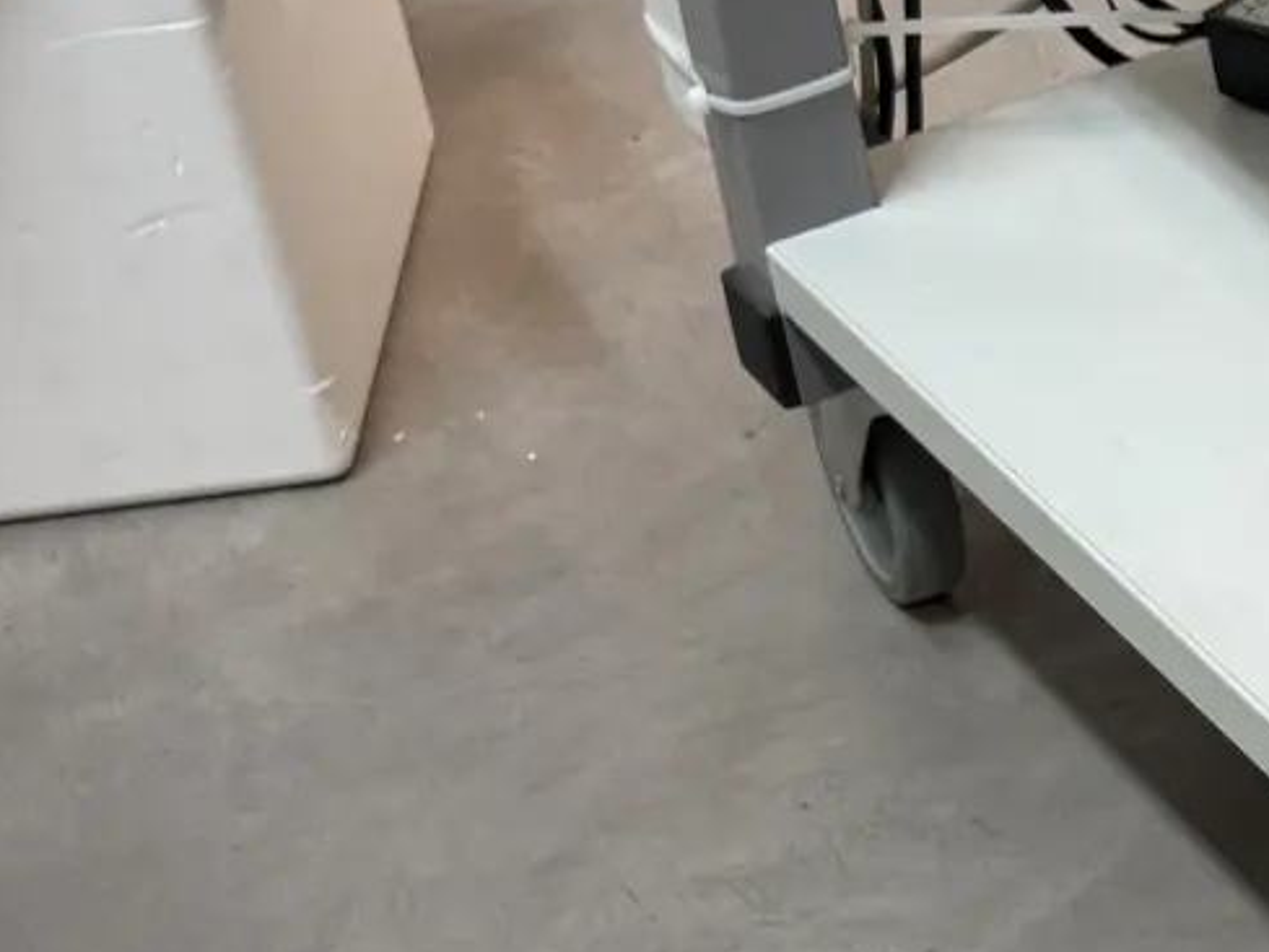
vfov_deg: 14.5
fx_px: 3740
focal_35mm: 102
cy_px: 467
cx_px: 1866
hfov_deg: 17.4
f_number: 1.6
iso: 80
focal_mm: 5.96
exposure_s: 1/50
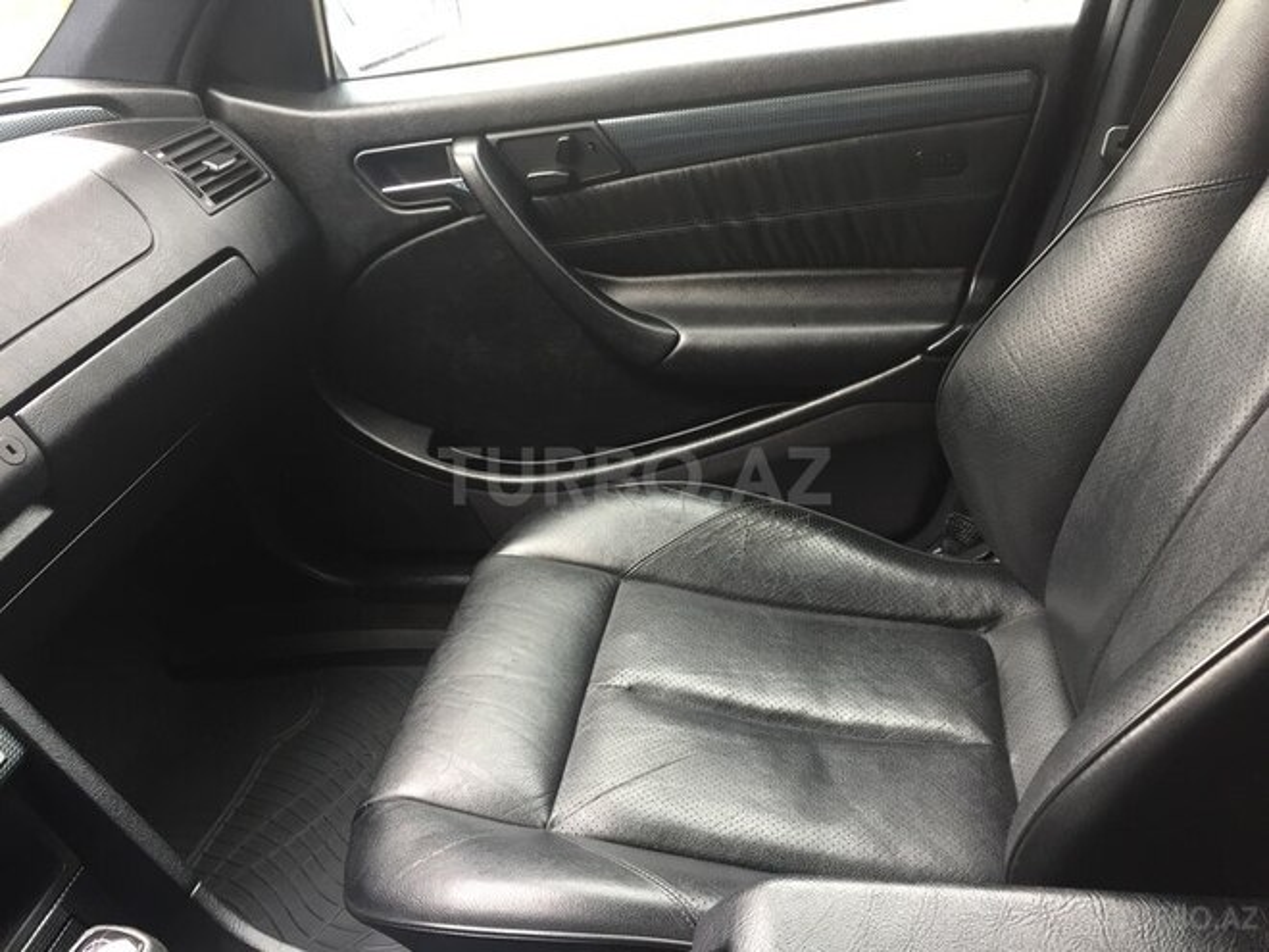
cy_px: 476
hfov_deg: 61.7
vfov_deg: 48.2
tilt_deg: -34.6
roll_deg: +8.5
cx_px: 634
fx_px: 1063
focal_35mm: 29
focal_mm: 4.15
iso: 64
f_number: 2.2
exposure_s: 1/30
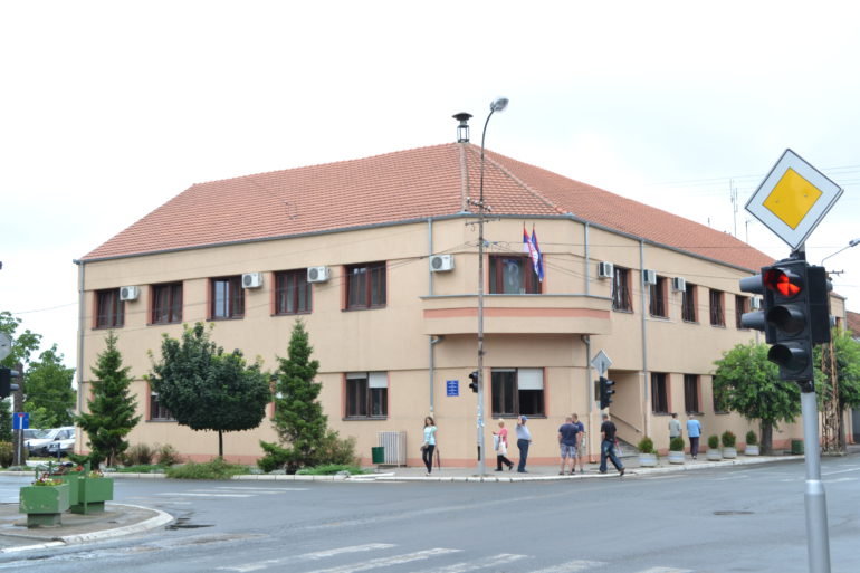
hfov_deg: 41.1
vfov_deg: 28.1
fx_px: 1146
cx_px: 430
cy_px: 286
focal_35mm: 48
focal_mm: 32
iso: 400
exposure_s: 1/125
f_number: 9
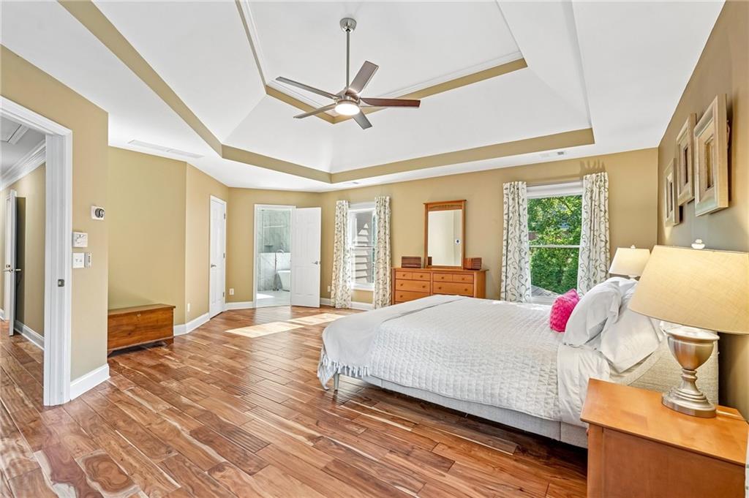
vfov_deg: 73.7
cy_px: 249
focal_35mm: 16
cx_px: 374
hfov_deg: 96.8
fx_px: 333
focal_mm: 16
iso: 800
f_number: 8
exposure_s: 1/13
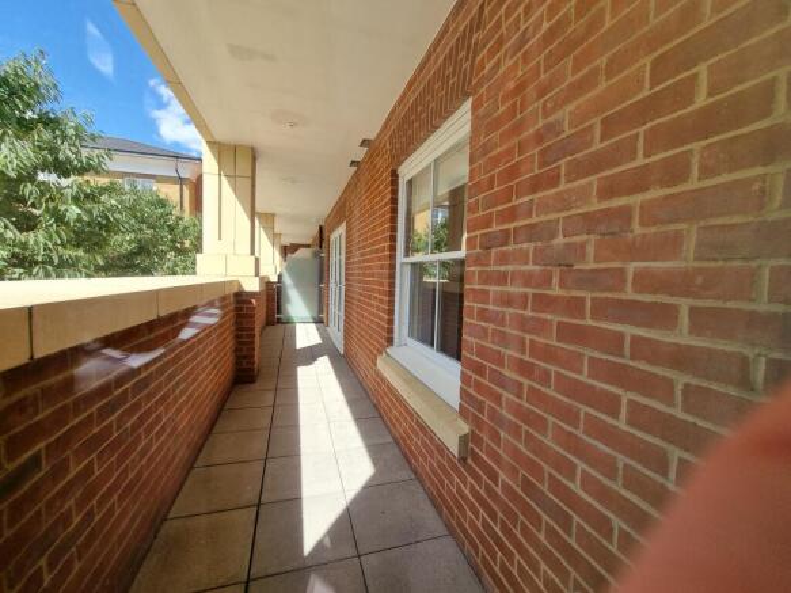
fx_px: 297
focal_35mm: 13
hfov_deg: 106.2
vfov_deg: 89.9
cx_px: 396
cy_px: 296
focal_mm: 2.2
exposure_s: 1/602
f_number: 2.2
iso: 50
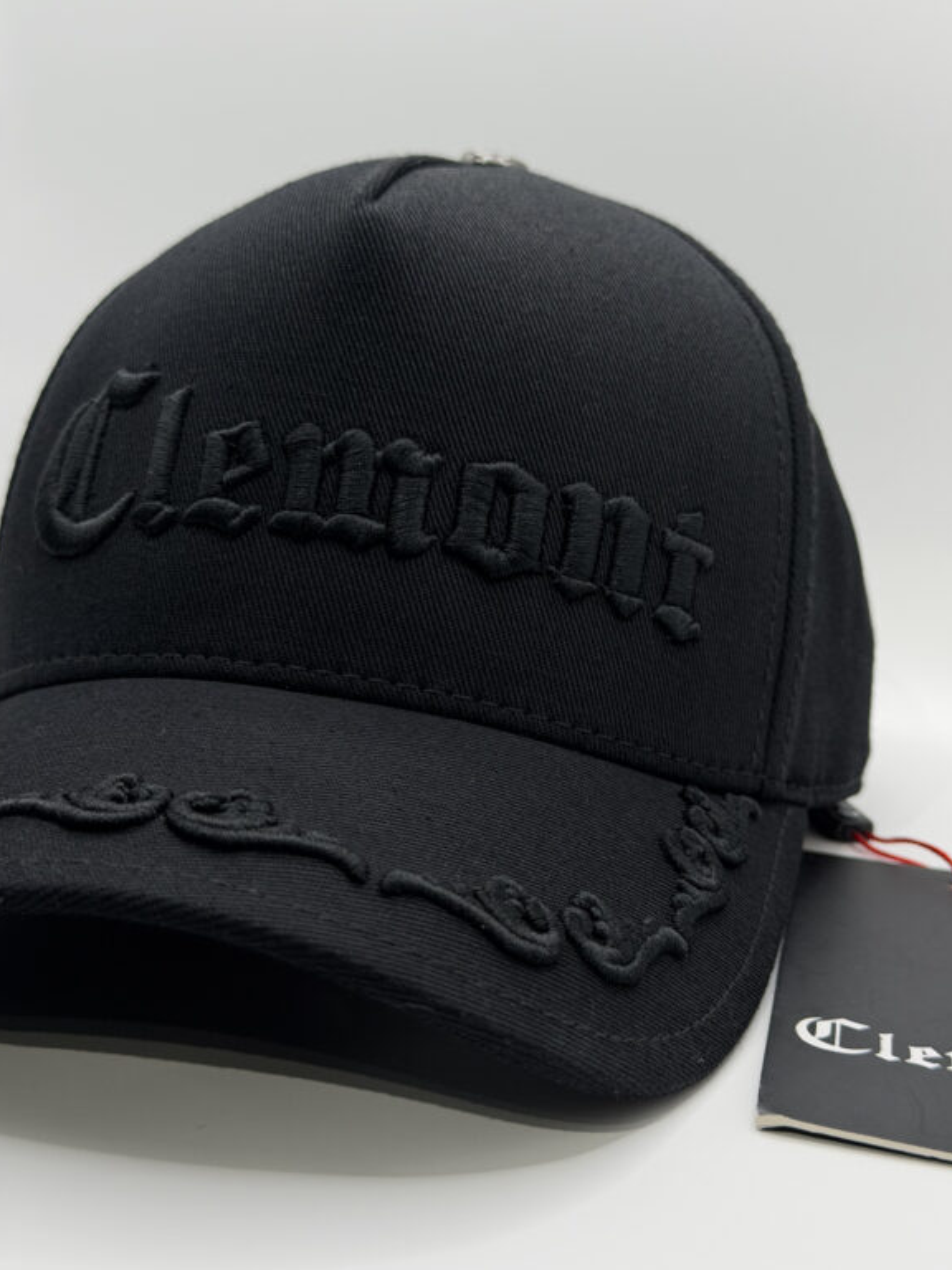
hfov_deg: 29.1
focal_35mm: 50
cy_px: 656
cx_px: 491
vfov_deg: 38.2
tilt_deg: -11.9
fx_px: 1833
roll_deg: -5.6
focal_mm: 6.76
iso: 64
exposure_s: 1/239
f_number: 1.78
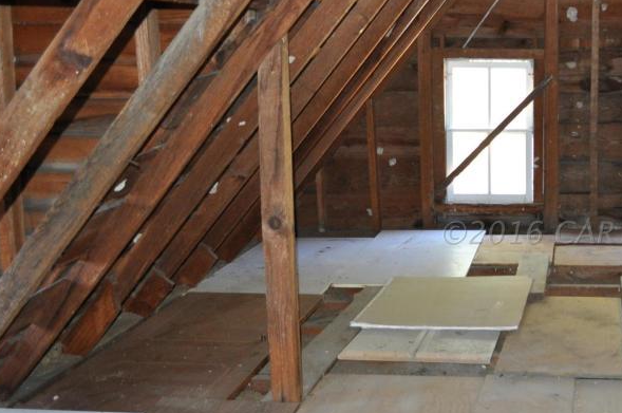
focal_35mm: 53
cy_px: 232
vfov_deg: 25.4
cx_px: 563
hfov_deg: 35.3
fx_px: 914
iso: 800
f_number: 3.5
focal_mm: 18
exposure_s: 1/60
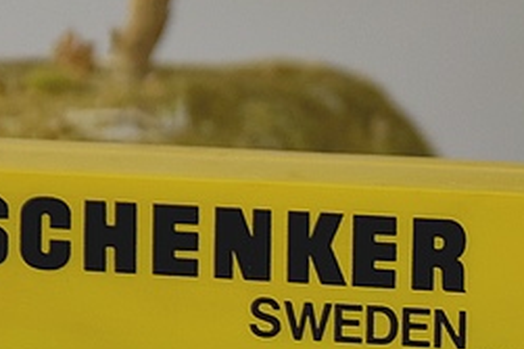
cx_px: 472
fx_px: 3622
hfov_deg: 8.2
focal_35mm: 249
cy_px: 250
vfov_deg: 5.5
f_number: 5
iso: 900
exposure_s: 1/60
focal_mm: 52
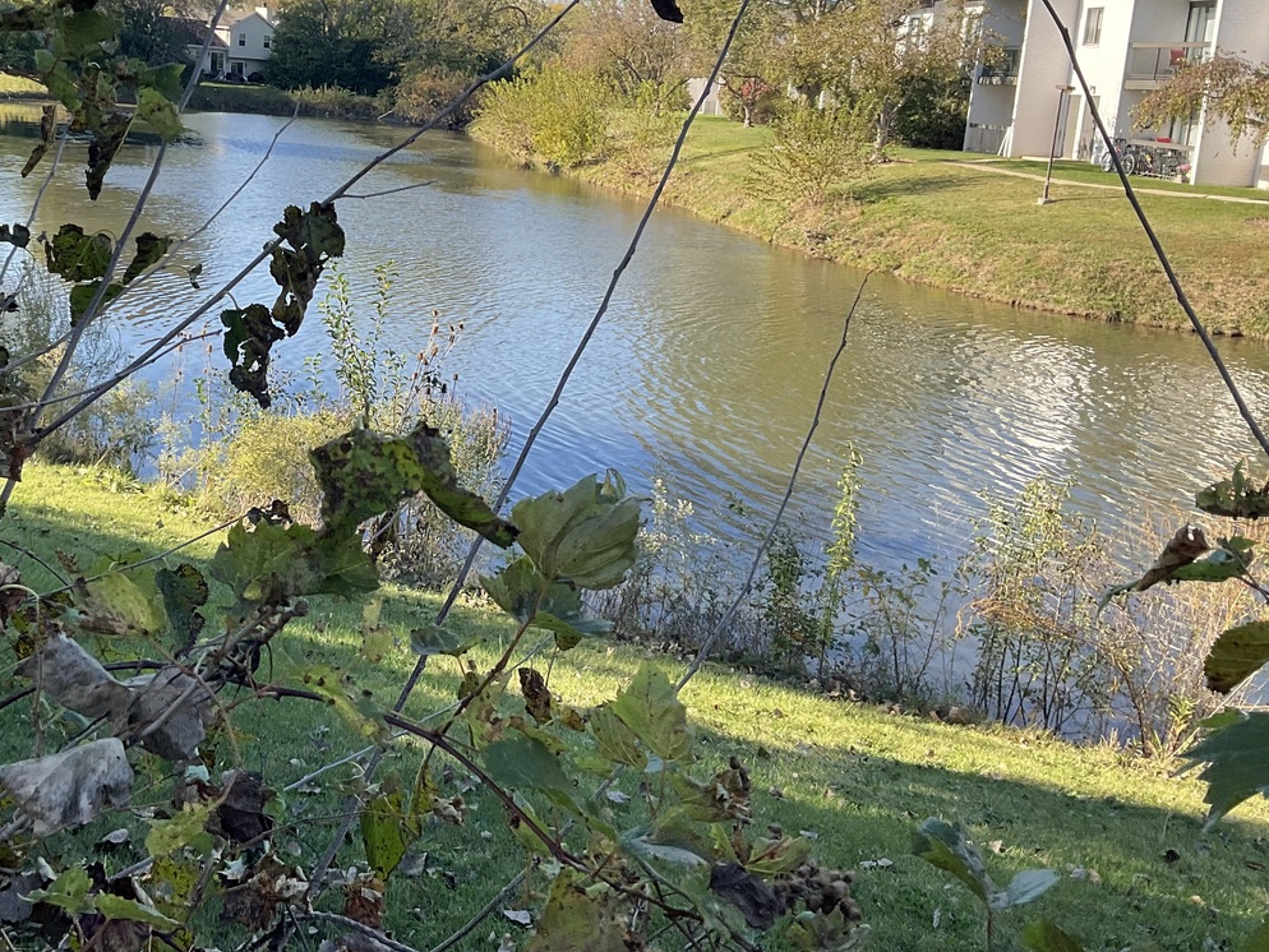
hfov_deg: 44.2
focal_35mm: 42
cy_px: 378
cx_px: 426
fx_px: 1540
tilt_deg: -12.3
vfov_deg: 34.2
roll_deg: -5.2
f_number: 1.8
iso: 16
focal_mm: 3
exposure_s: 1/486
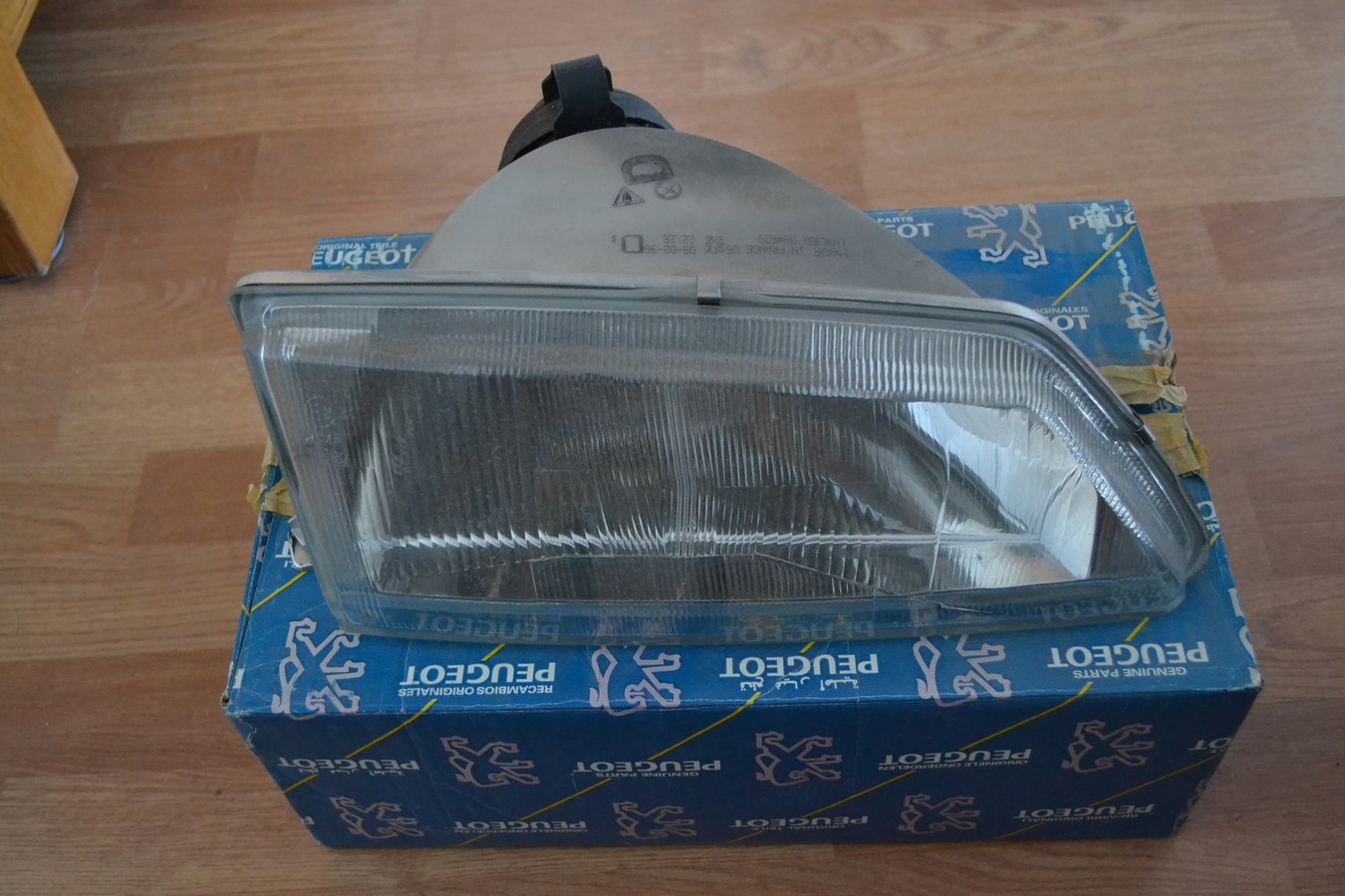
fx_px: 1457
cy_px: 448
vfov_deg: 34.2
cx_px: 672
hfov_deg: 49.6
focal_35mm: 39
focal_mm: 26
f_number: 4.2
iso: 3200
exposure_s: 1/25
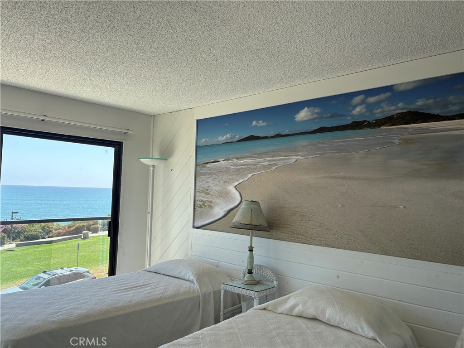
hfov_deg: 67.3
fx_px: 349
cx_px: 232
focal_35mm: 26
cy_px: 174
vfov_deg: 53.1
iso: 64
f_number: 1.6
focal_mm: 5.96
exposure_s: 1/1287
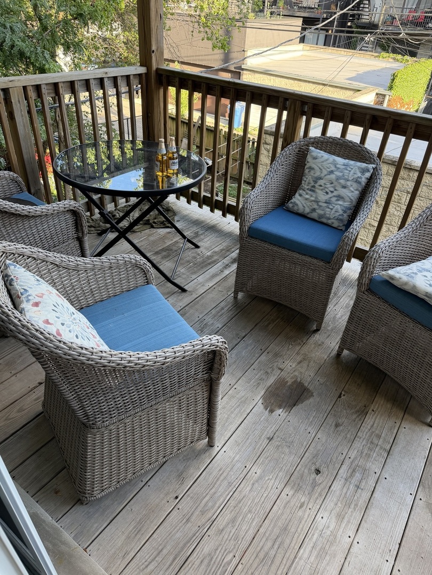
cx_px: 216
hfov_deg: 56.8
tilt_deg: -36.8
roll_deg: -3.9
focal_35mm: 24
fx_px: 399
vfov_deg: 71.6
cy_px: 288
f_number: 1.78
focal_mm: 6.76
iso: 80
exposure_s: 1/170
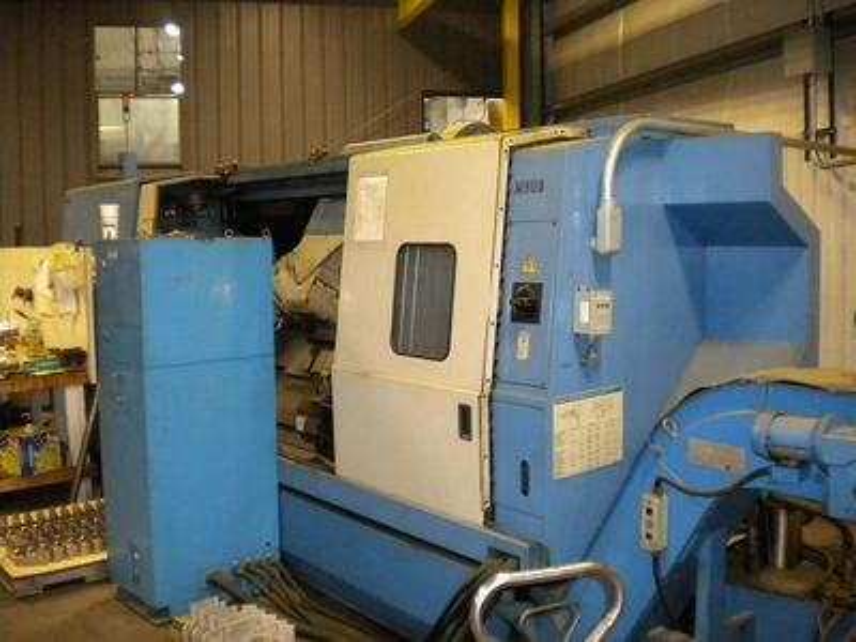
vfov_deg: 40.7
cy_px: 321
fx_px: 865
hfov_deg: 52.6
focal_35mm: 35
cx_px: 428
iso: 400
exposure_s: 1/30
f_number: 3.1
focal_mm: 6.3
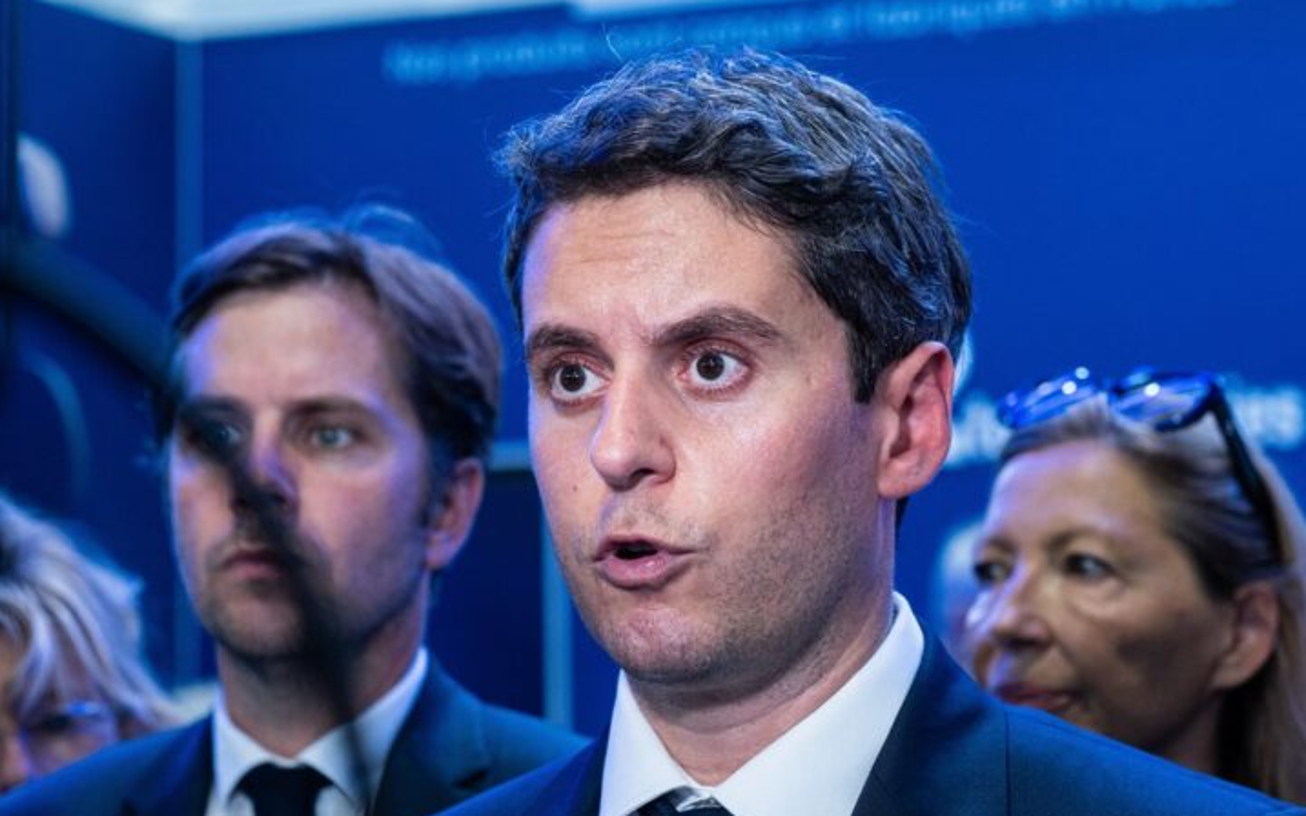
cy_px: 419
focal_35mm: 86
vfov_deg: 15.2
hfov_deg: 24.1
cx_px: 654
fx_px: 3061
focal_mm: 56
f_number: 4
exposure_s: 1/125
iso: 500
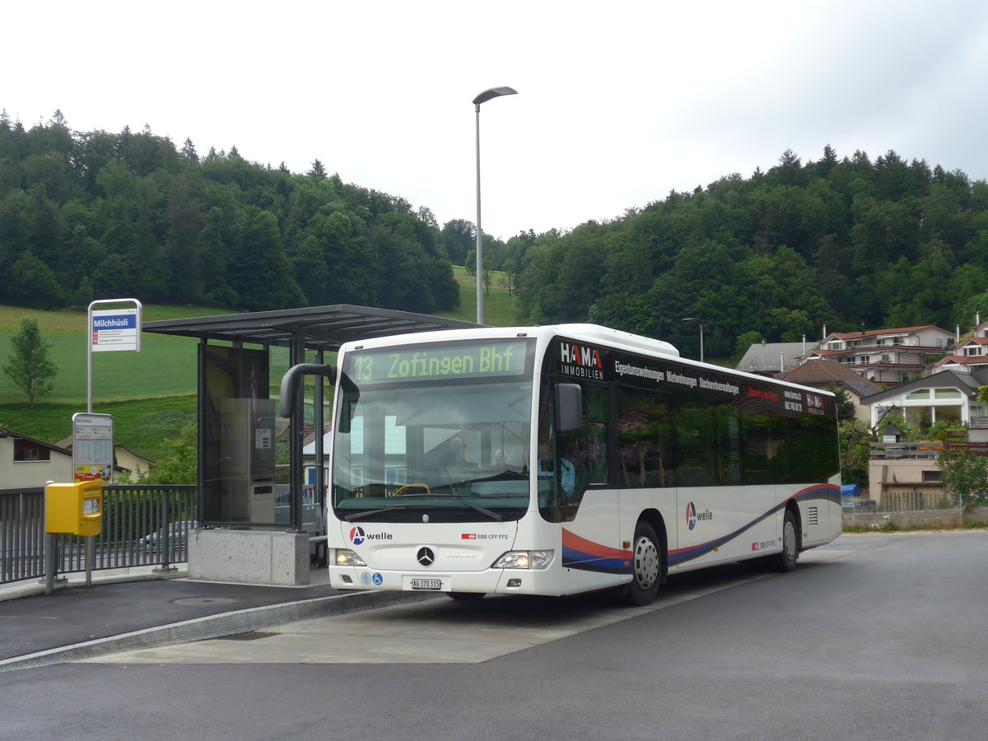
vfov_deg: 31.5
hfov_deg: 41.2
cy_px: 370
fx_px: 1313
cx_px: 494
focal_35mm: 46
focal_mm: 9.5
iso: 80
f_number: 3
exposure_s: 1/400
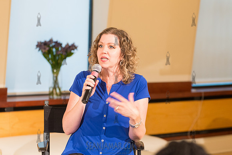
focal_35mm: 92
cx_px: 116
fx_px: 593
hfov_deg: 22.1
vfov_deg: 14.9
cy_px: 78
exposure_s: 1/60
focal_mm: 92
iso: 2500
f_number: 4
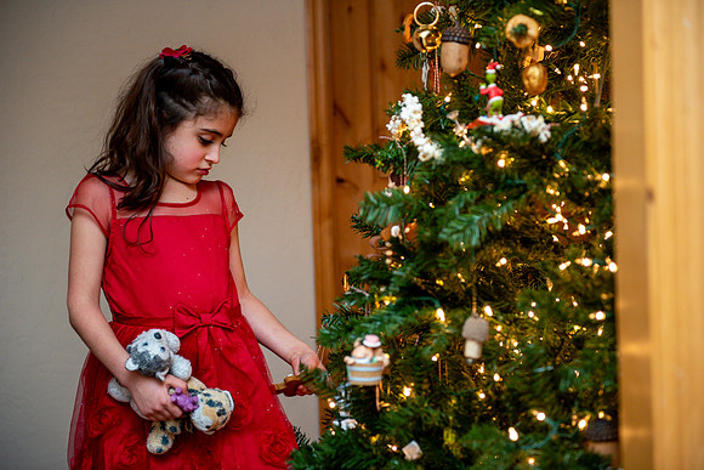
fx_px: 1369
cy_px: 235
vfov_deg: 19.5
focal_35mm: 70
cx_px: 352
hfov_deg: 28.8
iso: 1600
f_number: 2.8
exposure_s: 1/60
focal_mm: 70
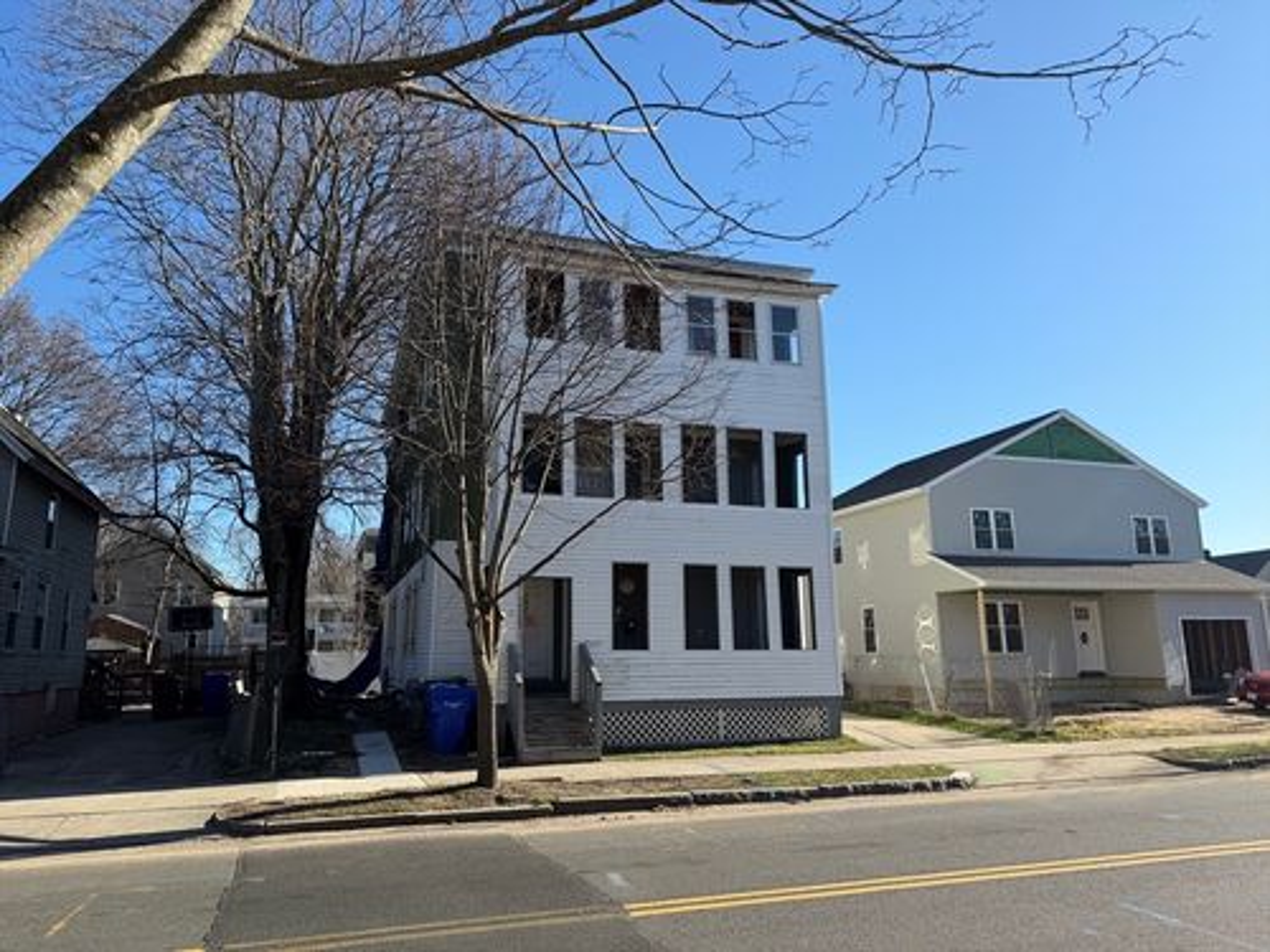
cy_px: 476
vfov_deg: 56.8
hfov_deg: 71.6
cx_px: 635
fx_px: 881
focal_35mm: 24
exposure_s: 1/3145
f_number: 1.78
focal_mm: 6.76
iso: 80
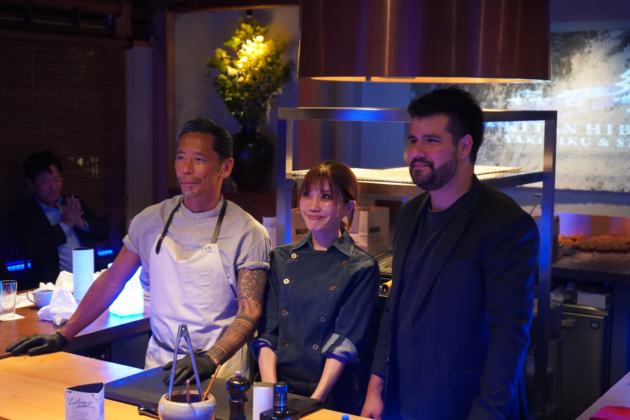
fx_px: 910
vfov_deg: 26.0
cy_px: 210
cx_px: 315
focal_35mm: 52
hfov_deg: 38.2
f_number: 5
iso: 8000
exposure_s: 1/60
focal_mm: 52
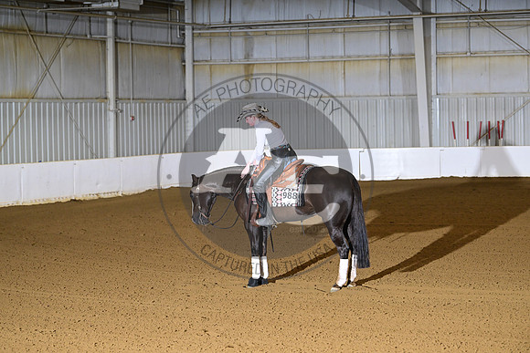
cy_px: 176
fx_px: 1502
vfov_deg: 13.4
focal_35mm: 102
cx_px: 265
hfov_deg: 20.0
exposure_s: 1/200
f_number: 4.5
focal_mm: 102
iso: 2500
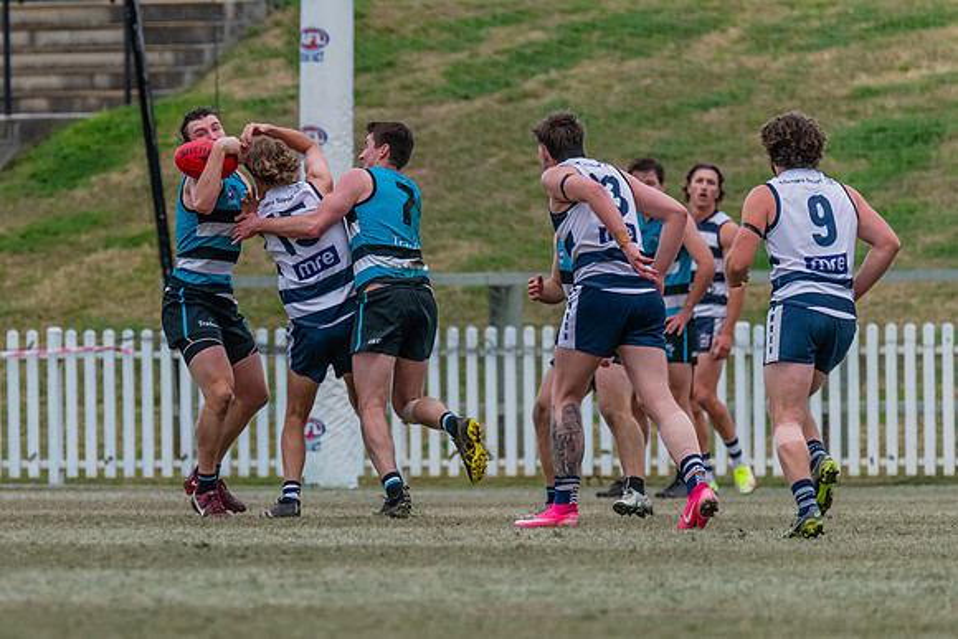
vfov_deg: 1.9
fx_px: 19627
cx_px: 199
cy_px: 337
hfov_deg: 2.8
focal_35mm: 737
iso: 1800
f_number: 6.3
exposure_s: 1/2000
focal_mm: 460
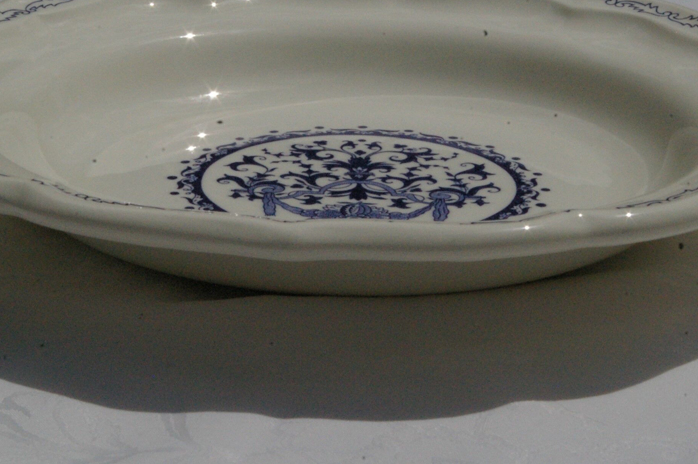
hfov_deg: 32.4
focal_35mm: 62
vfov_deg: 21.8
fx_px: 1201
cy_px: 177
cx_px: 328
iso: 1600
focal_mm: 26
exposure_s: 1/1500
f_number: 22
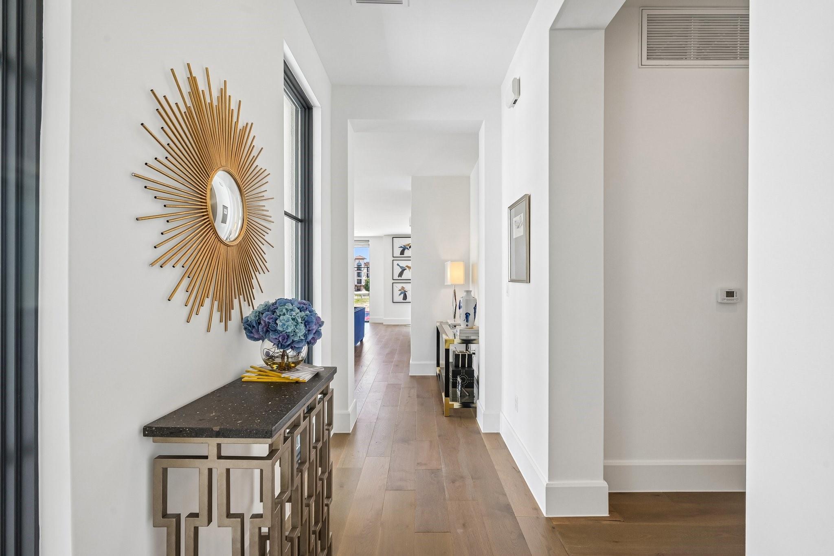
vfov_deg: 72.0
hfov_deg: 95.0
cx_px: 417
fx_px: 382
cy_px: 278
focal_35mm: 16
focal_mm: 16.5
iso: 400
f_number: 8
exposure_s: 1/50
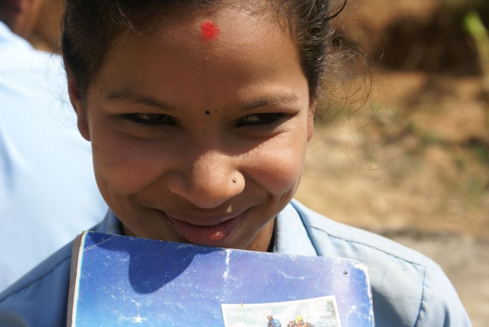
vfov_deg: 13.1
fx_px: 1428
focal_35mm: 105
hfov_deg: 19.4
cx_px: 244
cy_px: 164
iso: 100
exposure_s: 1/160
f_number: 8
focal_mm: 70
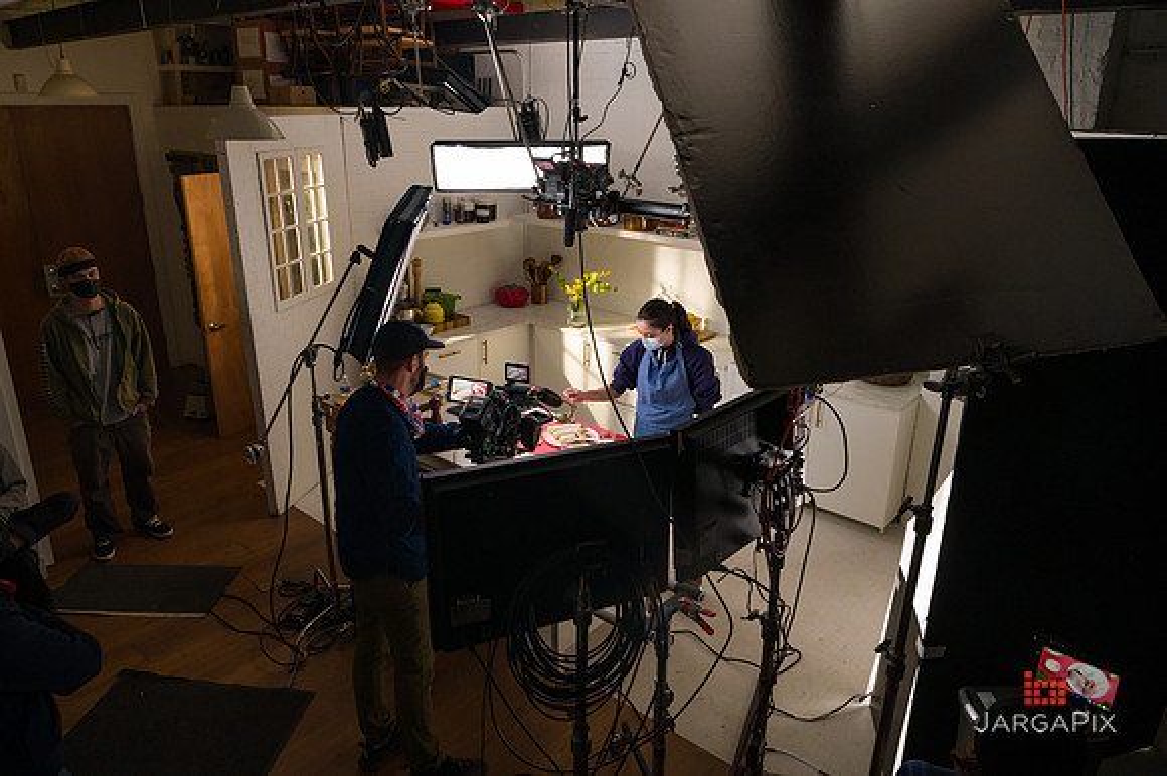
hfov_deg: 73.8
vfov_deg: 53.1
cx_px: 584
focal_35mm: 24
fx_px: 778
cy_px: 388
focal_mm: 24
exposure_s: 1/125
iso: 3200
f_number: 9
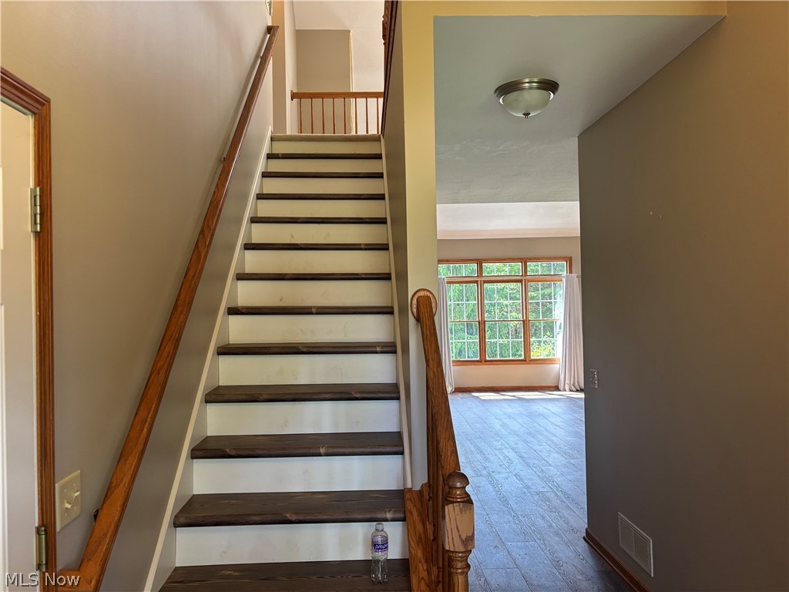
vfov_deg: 53.1
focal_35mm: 26
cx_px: 394
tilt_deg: +0.5
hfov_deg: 67.3
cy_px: 296
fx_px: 593
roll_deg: +0.9
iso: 125
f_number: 1.6
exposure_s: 1/120
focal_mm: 5.96
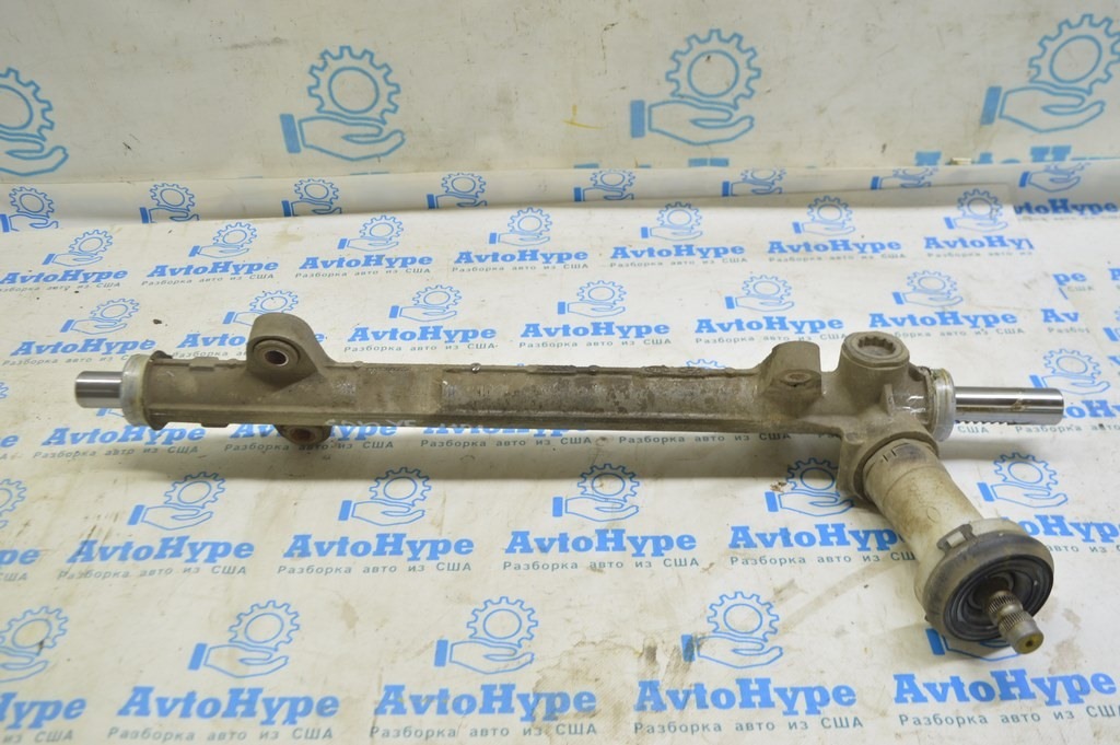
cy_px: 372
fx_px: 1072
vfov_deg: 38.3
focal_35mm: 34
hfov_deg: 55.1
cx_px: 560
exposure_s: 1/20
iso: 400
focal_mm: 23
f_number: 5.6
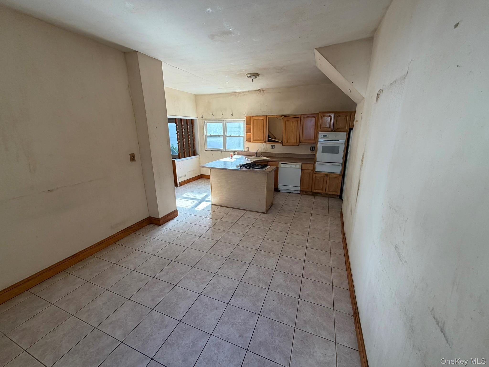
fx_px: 198
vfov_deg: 85.7
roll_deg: +0.5
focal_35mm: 14
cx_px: 244
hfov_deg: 102.1
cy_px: 184
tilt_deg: -15.8
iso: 125
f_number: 2.2
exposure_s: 1/121
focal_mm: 2.22
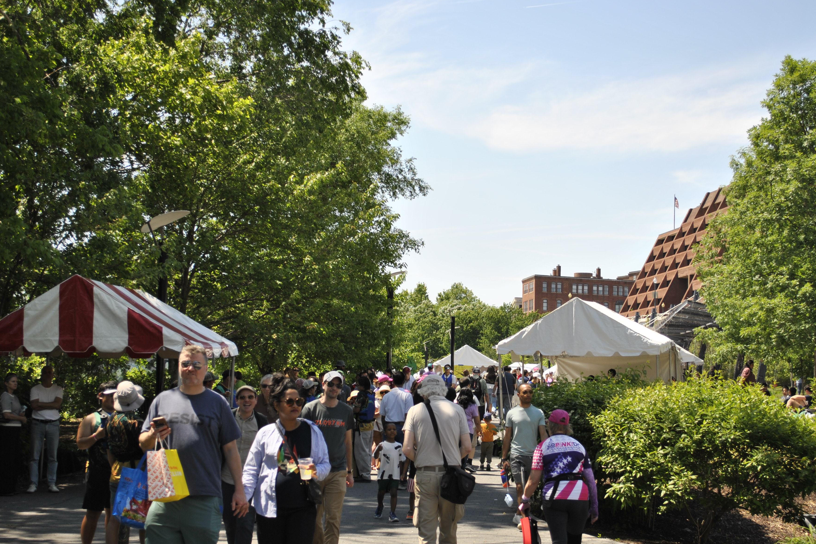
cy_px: 277
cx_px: 427
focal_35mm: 63
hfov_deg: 31.9
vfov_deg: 21.6
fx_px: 1428
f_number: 5
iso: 100
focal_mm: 38
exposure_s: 1/400
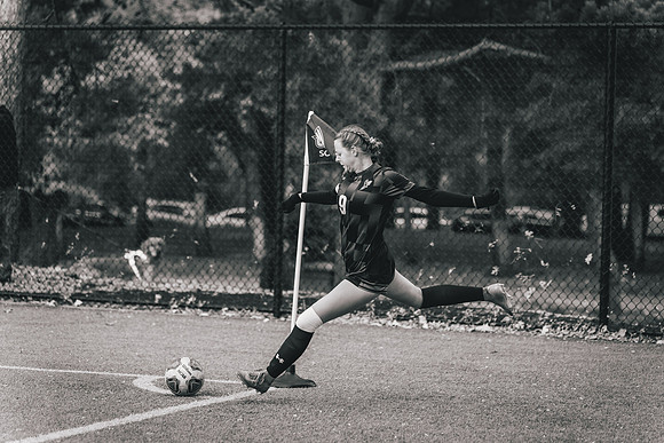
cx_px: 354
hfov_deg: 19.0
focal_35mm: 108
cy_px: 236
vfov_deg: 12.7
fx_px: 1986
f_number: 2.8
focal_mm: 101
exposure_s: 1/1000
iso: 400
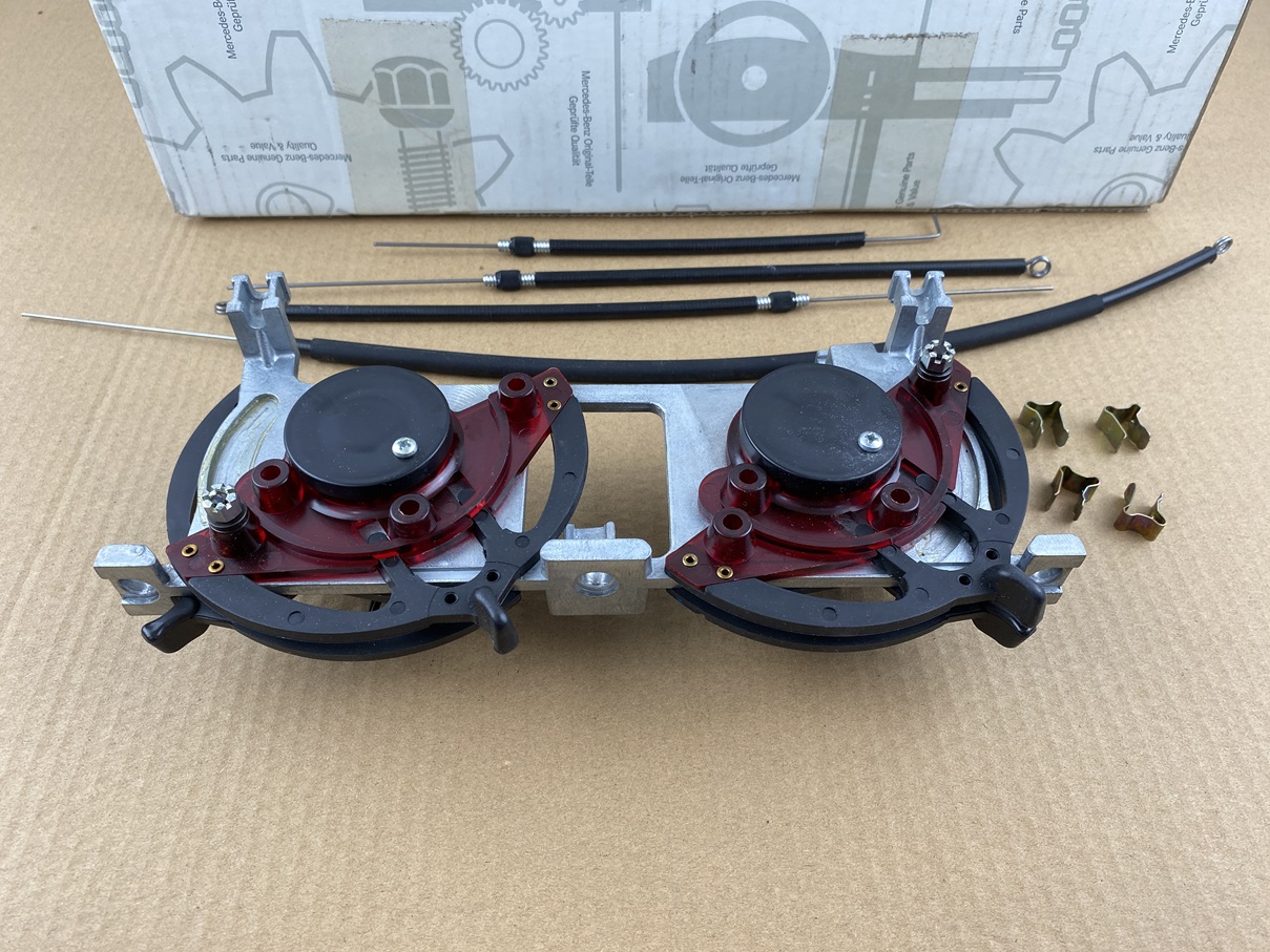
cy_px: 476
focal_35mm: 26
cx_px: 635
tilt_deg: -50.6
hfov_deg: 67.3
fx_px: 954
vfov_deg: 53.1
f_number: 1.8
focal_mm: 4.25
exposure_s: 1/100
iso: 50
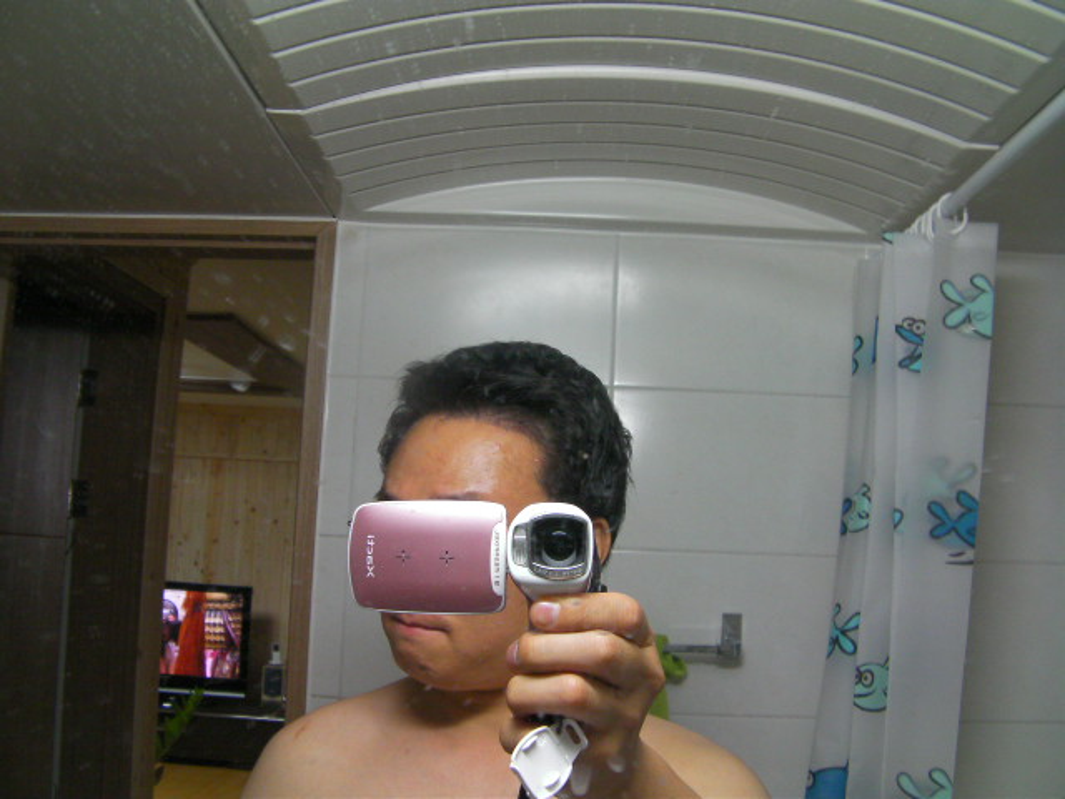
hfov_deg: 49.0
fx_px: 1169
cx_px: 532
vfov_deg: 37.7
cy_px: 400
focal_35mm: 38
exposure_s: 1/30
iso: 167
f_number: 3.5
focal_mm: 6.8
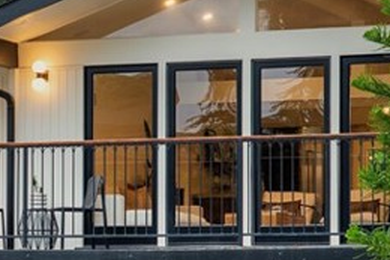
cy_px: 215
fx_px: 2219
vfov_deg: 6.7
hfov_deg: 9.9
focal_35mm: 205
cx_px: -92
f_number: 6.3
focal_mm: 52
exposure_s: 1/60
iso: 500
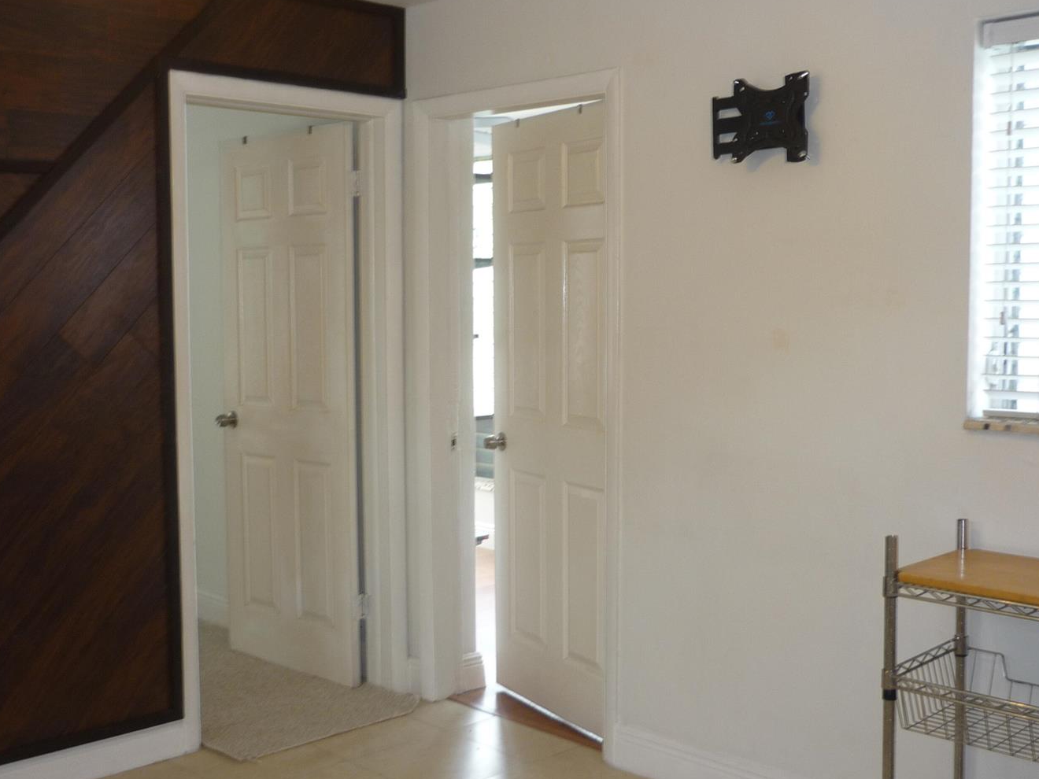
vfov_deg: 36.0
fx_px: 1201
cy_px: 386
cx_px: 520
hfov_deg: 46.8
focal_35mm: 40
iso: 100
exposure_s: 1/30
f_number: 2.8
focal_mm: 5.5
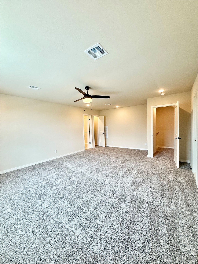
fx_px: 107
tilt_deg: -1.9
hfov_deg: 85.7
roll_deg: +1.8
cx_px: 99
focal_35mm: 14
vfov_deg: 102.1
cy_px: 132
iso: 125
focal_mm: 2.22
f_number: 2.2
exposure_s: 1/120
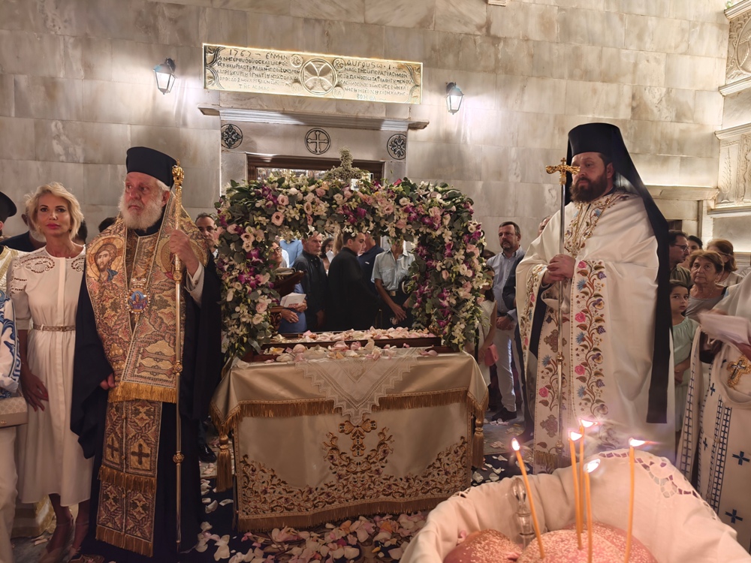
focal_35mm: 23
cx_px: 376
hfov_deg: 73.9
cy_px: 282
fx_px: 499
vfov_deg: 58.9
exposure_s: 1/33.3
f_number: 1.63
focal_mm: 8.72
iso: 2500
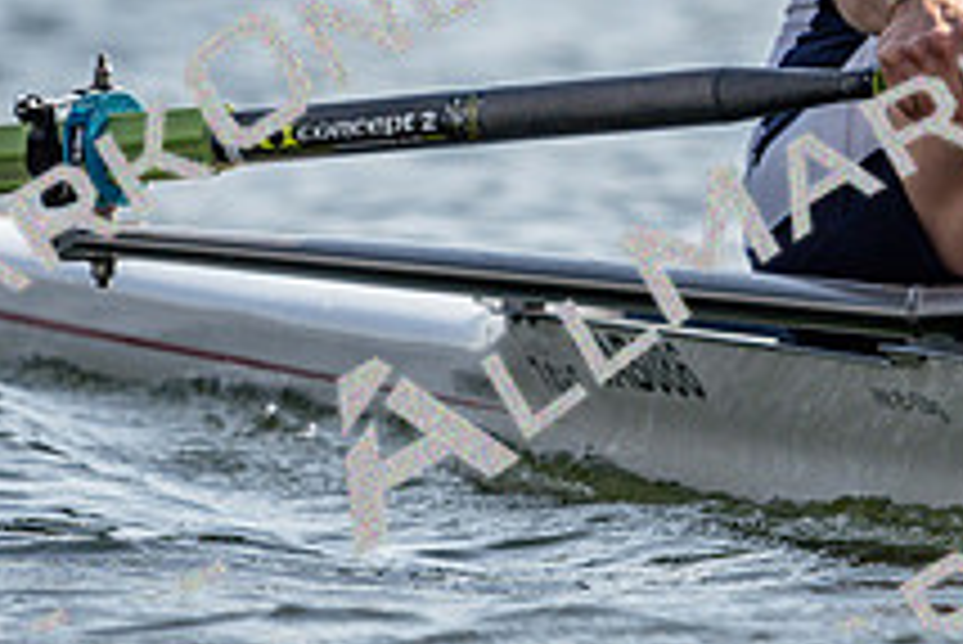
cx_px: 1251
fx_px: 32549
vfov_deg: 1.1
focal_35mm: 1216
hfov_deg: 1.7
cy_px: -142
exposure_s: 1/1600
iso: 250
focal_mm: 448
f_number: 6.3
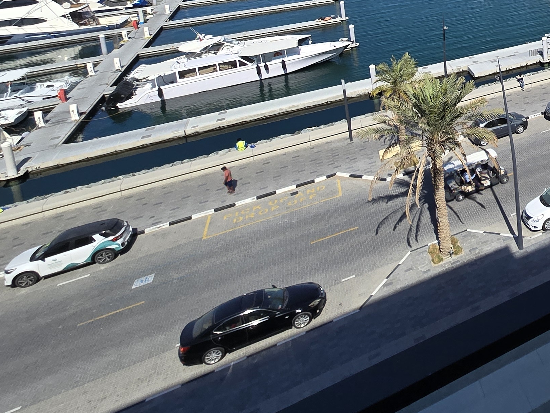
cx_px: 669
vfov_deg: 36.8
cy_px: -47
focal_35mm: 32
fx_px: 508
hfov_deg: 39.6
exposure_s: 1/3354
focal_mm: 2.2
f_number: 2.2
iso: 50
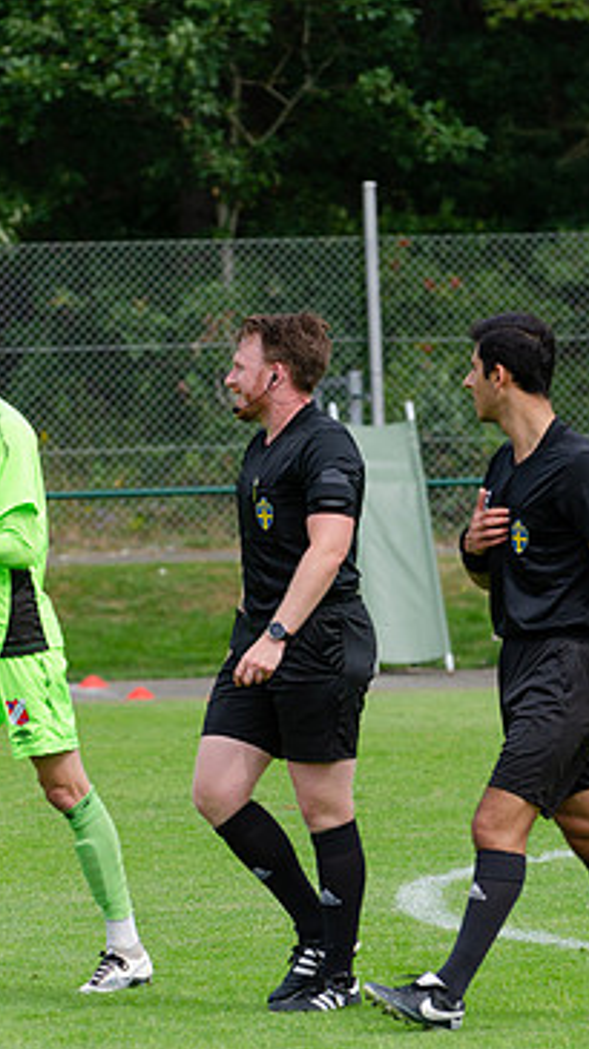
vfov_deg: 5.1
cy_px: 549
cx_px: 144
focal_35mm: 424
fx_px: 11786
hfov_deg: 2.9
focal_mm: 170
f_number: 5
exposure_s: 1/800
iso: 140
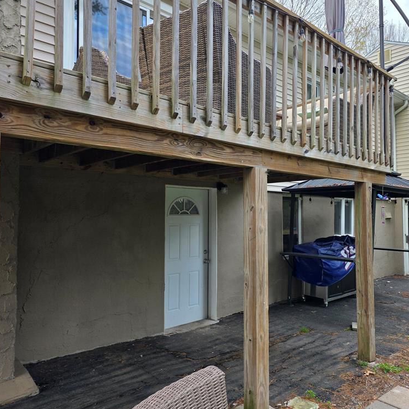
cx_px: 253
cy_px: 201
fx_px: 374
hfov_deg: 56.7
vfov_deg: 57.3
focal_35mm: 28
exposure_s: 1/180
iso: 80
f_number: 1.7
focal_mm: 6.3
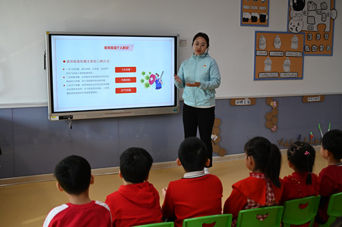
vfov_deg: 30.4
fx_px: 417
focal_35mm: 44
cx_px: 171
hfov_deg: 44.6
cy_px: 114
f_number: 4
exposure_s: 1/160
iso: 400
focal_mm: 44
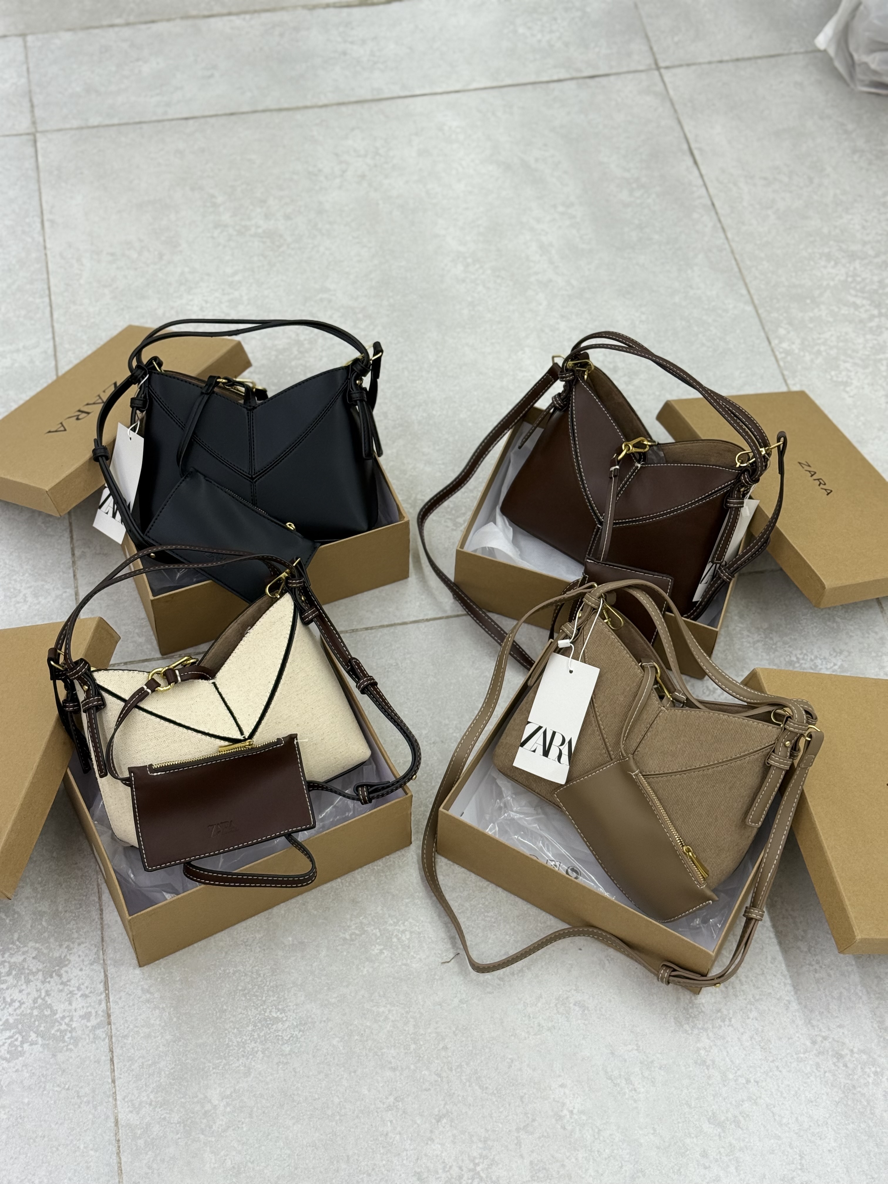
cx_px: 444
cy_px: 592
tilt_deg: -54.4
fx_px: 1642
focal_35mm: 48
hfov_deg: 30.3
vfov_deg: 39.7
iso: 80
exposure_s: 1/541
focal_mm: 6.76
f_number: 1.78
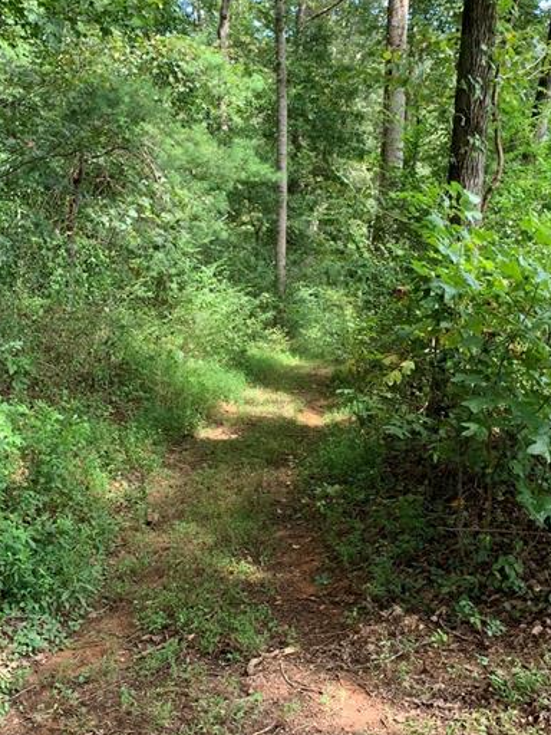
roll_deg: -1.3
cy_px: 382
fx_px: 828
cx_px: 240
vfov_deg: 47.9
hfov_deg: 36.8
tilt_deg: -9.3
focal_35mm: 39
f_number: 1.8
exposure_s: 1/121
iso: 32
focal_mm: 4.25
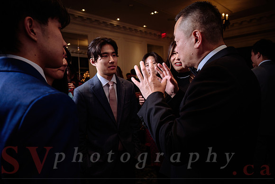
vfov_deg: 53.2
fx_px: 183
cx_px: 138
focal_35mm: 24
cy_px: 92
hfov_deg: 73.7
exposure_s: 1/125
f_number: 4
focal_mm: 24
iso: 500
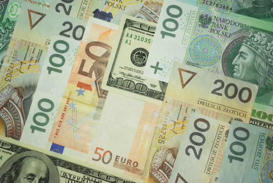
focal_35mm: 82
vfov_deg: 16.7
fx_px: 623
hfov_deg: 24.7
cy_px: 92
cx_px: 136
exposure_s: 1/80
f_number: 5.6
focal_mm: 55
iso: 160
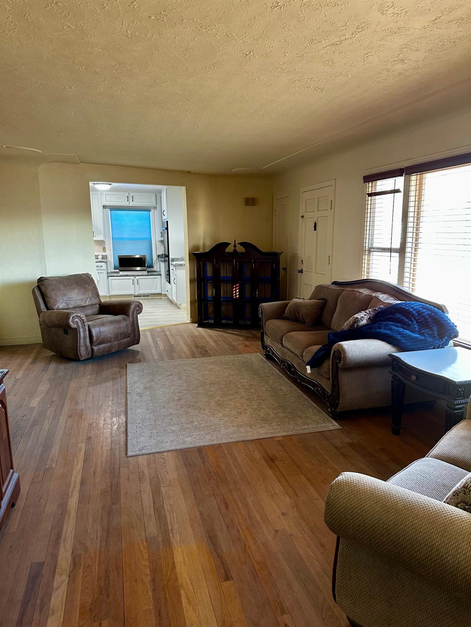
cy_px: 314
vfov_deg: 71.6
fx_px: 435
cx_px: 236
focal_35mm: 24
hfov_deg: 56.8
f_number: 1.78
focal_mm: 6.86
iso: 250
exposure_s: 1/60
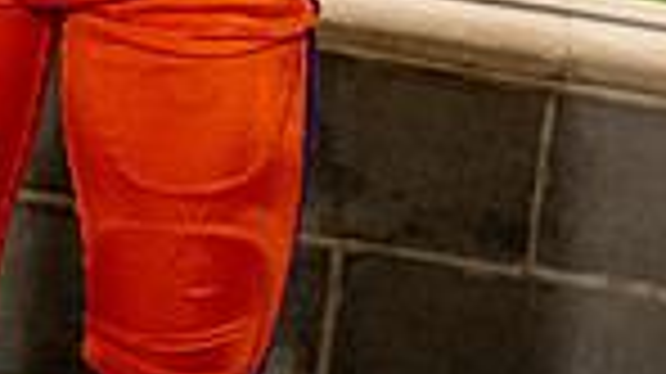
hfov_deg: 12.3
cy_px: -586
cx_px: 202
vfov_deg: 6.5
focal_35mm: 175
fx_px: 3088
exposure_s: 1/250
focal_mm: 55
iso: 100
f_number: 7.1
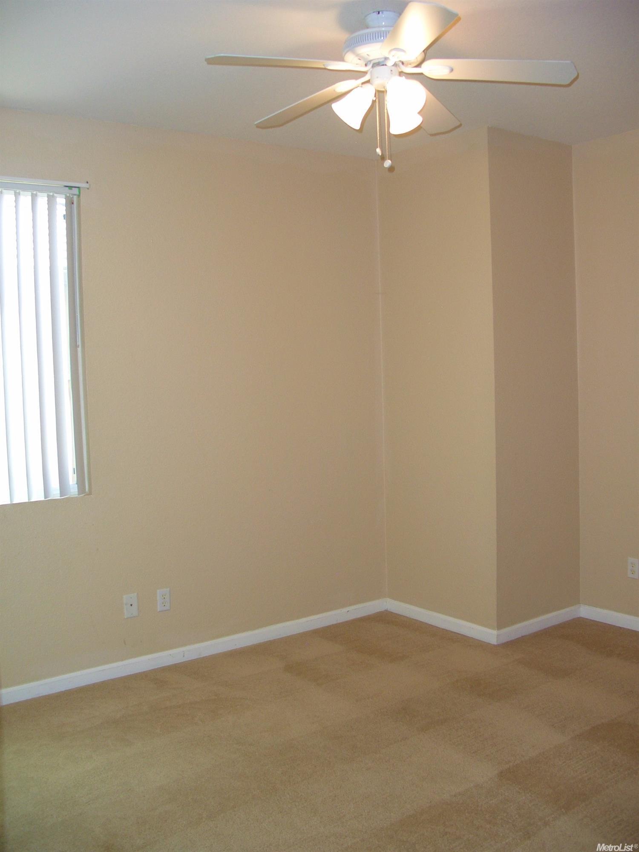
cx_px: 320
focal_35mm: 33
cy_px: 426
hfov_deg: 42.9
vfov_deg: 55.4
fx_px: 812
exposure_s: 1/60
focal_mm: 7.1
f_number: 2.8
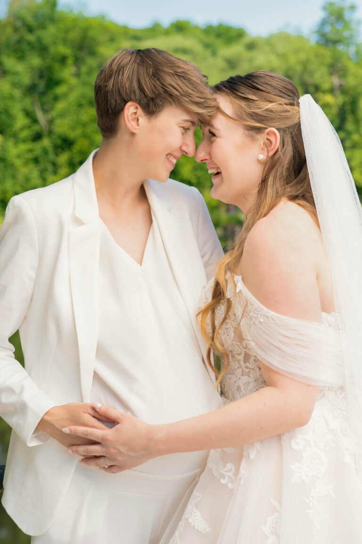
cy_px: 272
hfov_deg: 19.5
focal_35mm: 70
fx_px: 1056
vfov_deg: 28.8
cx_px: 181
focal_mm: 70
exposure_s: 1/250
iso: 125
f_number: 5.6
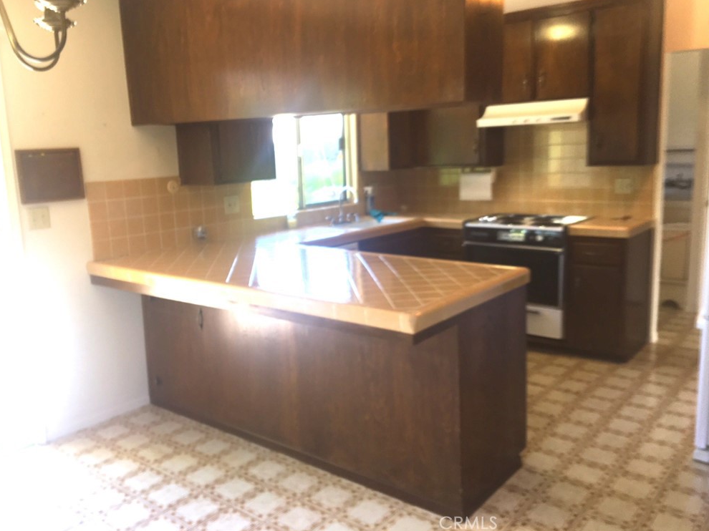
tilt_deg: -9.3
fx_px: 614
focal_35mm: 30
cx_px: 347
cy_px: 258
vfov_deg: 46.8
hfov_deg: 60.0
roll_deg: +2.5
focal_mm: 4.15
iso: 25
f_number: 2.2
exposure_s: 1/33
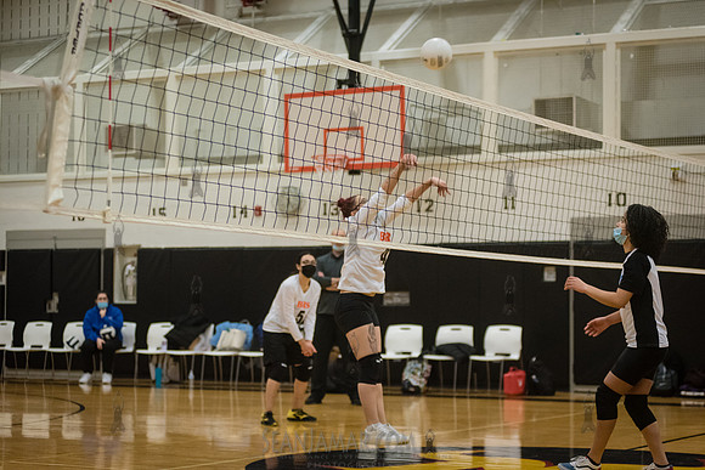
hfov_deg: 25.4
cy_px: 235
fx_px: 1567
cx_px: 352
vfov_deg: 17.1
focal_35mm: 80
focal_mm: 80
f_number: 3.2
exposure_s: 1/400
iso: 5000
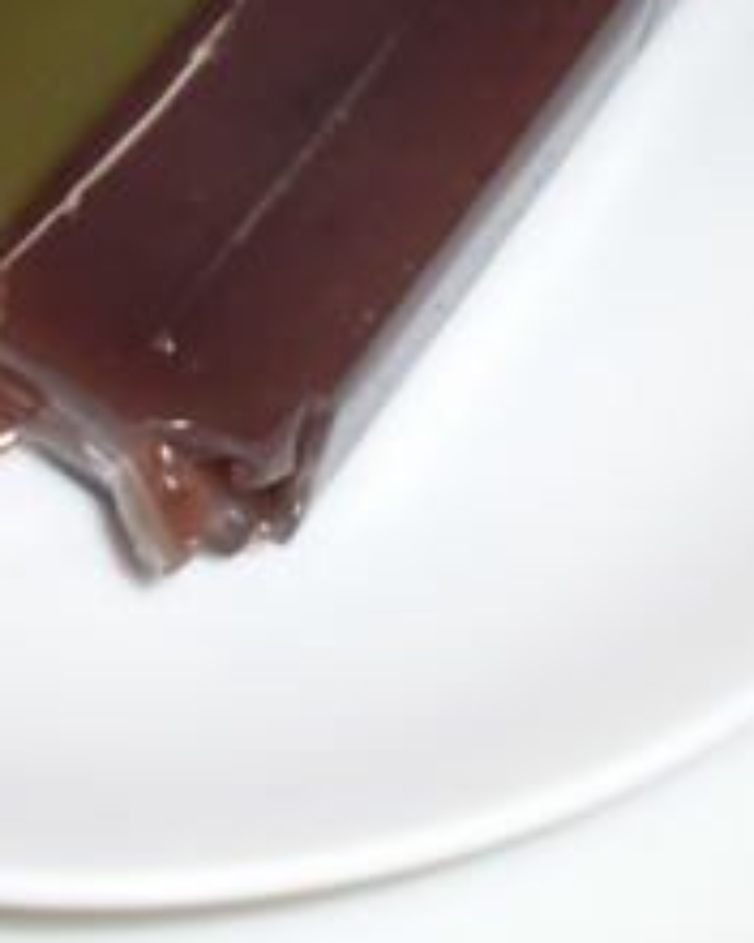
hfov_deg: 15.0
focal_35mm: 102
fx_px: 2845
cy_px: 30
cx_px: 163
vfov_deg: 18.4
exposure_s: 1/60
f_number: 2.8
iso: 64
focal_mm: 6.3
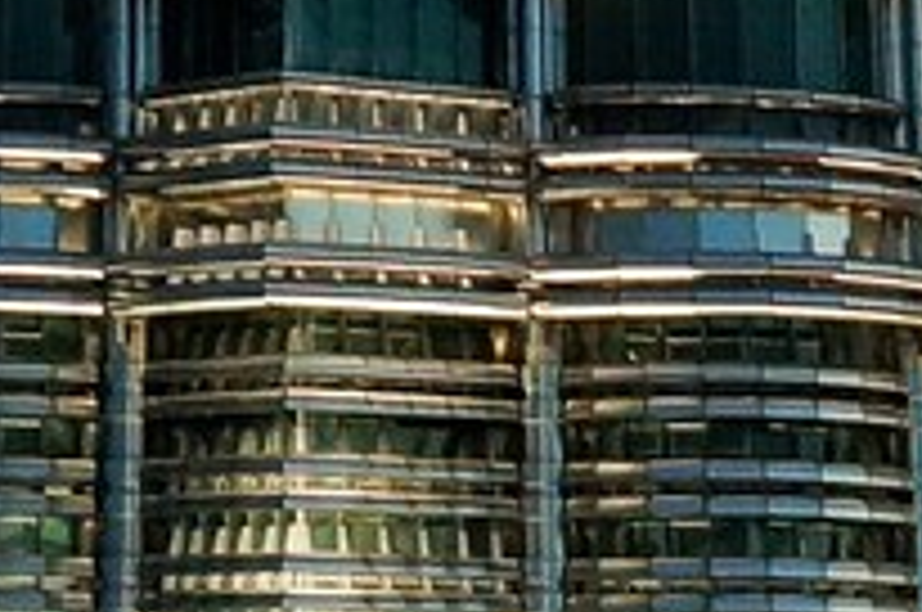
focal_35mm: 258
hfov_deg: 7.6
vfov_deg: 5.1
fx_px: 6597
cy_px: 1573
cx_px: 2060
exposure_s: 1/60
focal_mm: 22
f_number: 4
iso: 1000
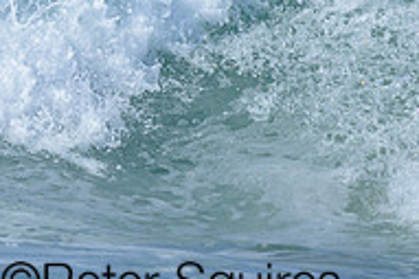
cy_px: -165
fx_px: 38781
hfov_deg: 0.6
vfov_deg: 0.4
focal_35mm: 3335
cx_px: 251
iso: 200
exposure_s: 1/2000
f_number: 6.3
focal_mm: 800
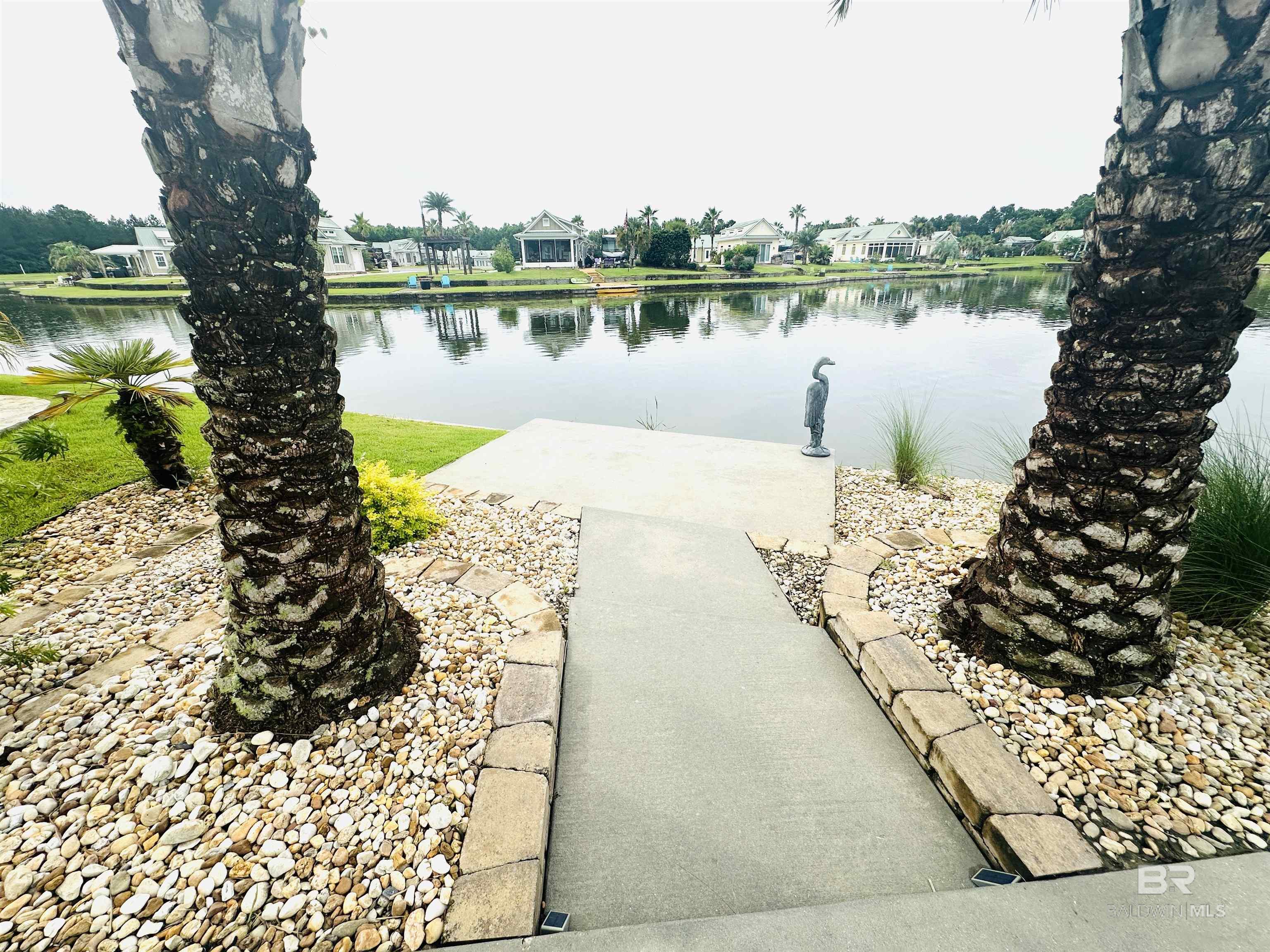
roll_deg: +0.4
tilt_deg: -23.0
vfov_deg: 85.7
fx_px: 514
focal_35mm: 14
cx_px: 635
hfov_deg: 102.1
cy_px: 476
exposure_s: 1/1401
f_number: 2.2
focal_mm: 2.22
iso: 40
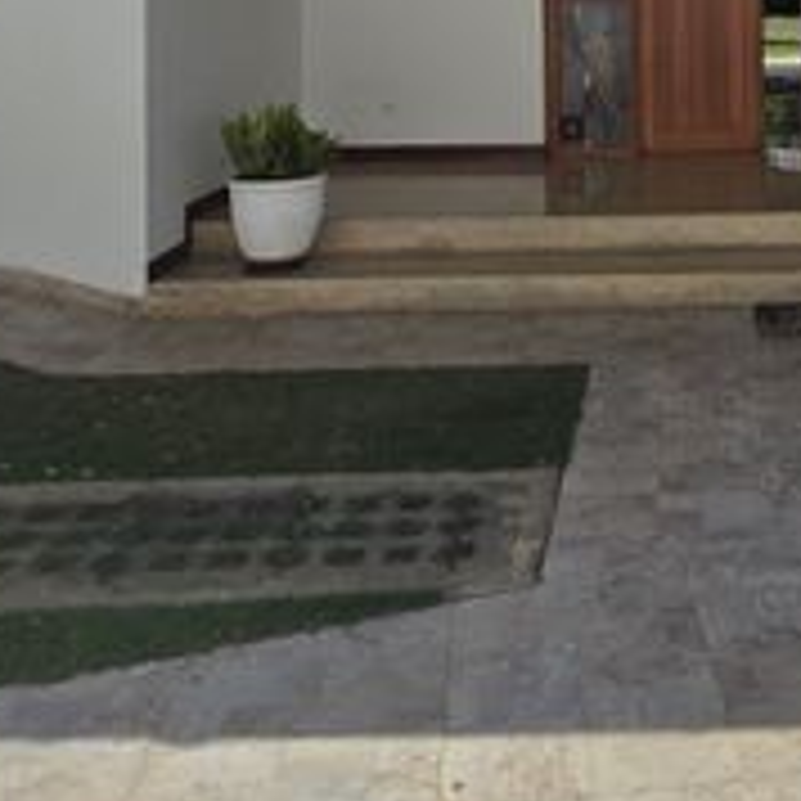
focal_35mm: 43
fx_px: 1126
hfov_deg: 36.8
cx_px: 713
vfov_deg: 34.2
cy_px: -68
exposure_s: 1/6766
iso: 50
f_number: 2.2
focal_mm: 2.2
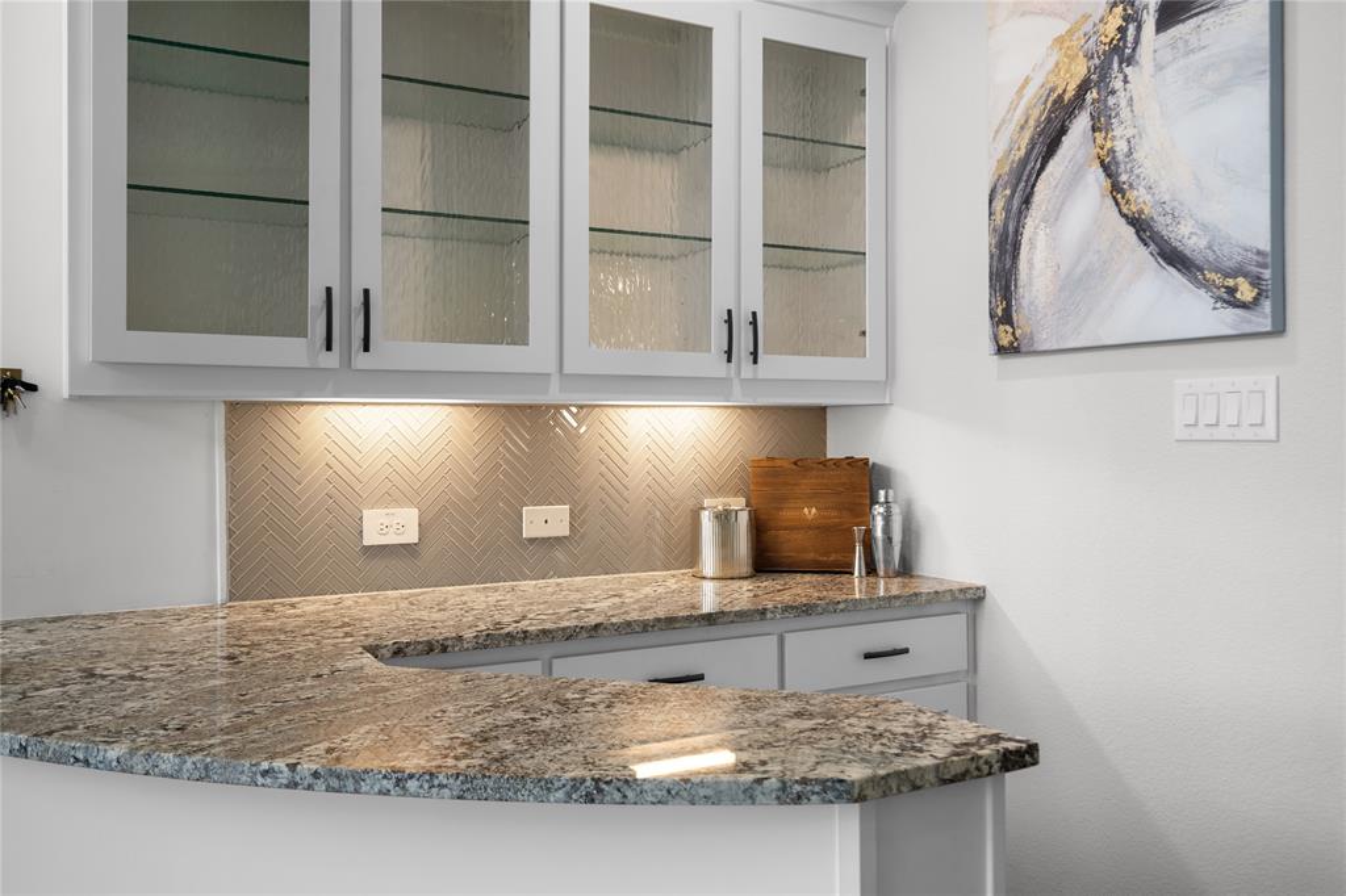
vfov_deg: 44.9
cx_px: 673
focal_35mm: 29
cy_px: 448
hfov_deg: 63.7
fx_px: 1084
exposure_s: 1
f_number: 7.1
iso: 640
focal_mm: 29
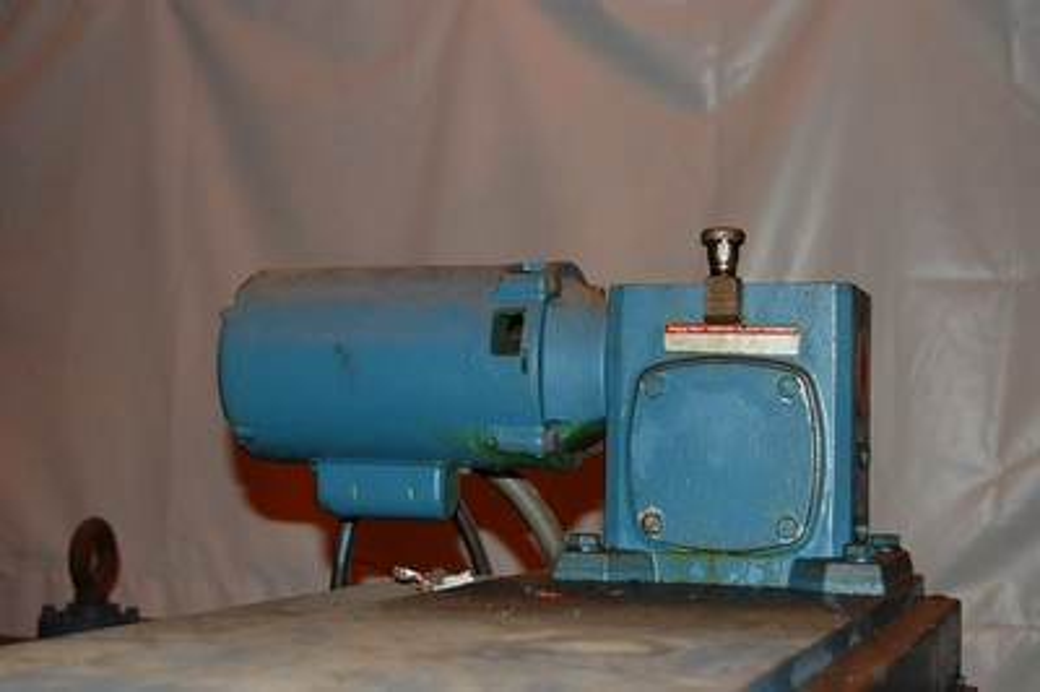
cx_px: 520
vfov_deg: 23.7
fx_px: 1645
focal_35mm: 57
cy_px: 346
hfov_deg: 35.1
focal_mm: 38
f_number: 5
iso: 400
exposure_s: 1/60
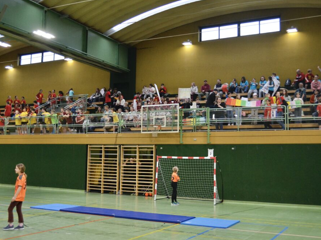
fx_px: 371
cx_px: 167
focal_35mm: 40
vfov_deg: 36.0
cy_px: 120
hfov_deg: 46.8
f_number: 4
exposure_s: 1/400
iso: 1600
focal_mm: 24
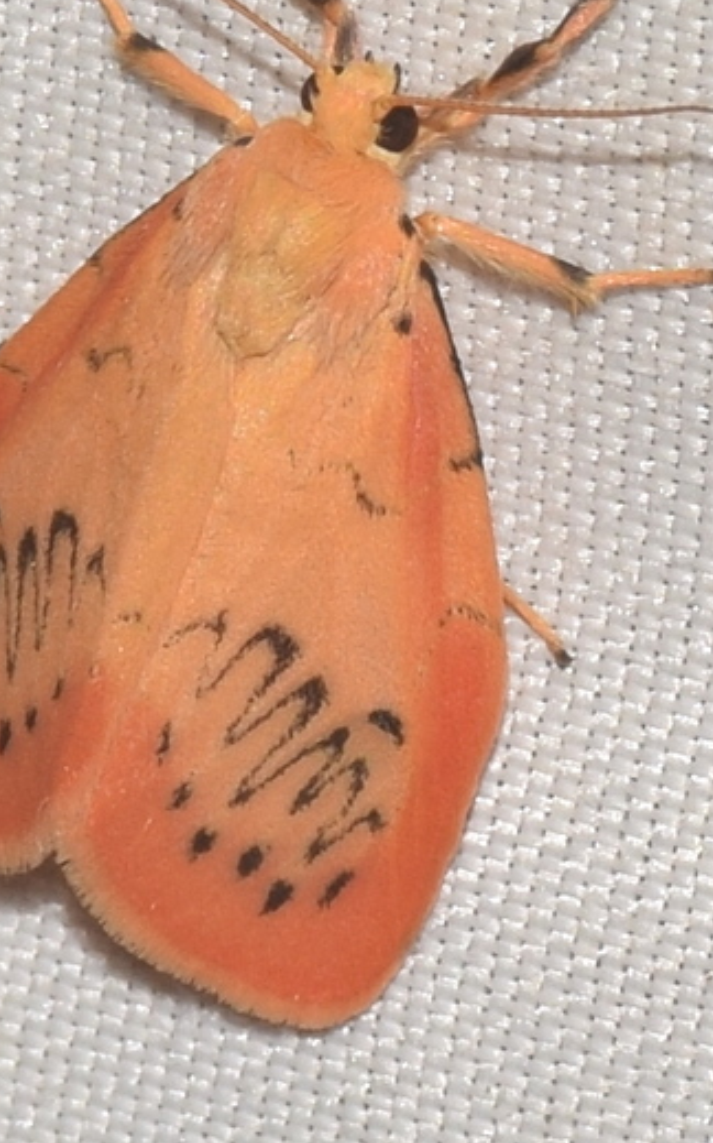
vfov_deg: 5.3
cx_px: 278
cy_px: 456
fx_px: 12291
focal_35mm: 395
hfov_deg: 3.3
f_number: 13
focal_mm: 140
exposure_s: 1/160
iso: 100
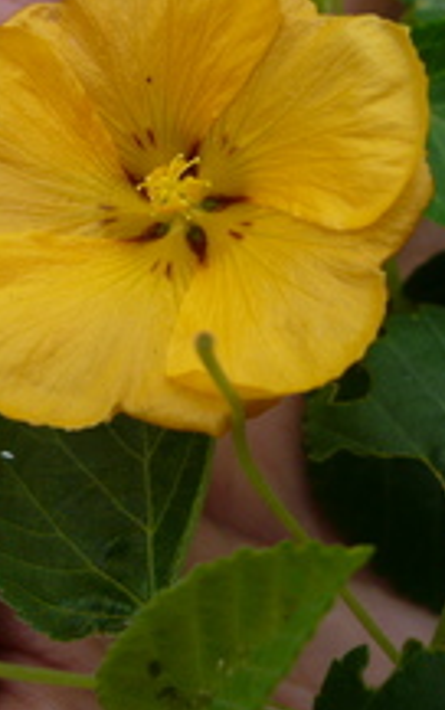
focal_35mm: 52
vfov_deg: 38.6
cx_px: 226
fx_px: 1007
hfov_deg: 24.9
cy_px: 270
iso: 100
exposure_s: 1/640
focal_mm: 4.6
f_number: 2.8
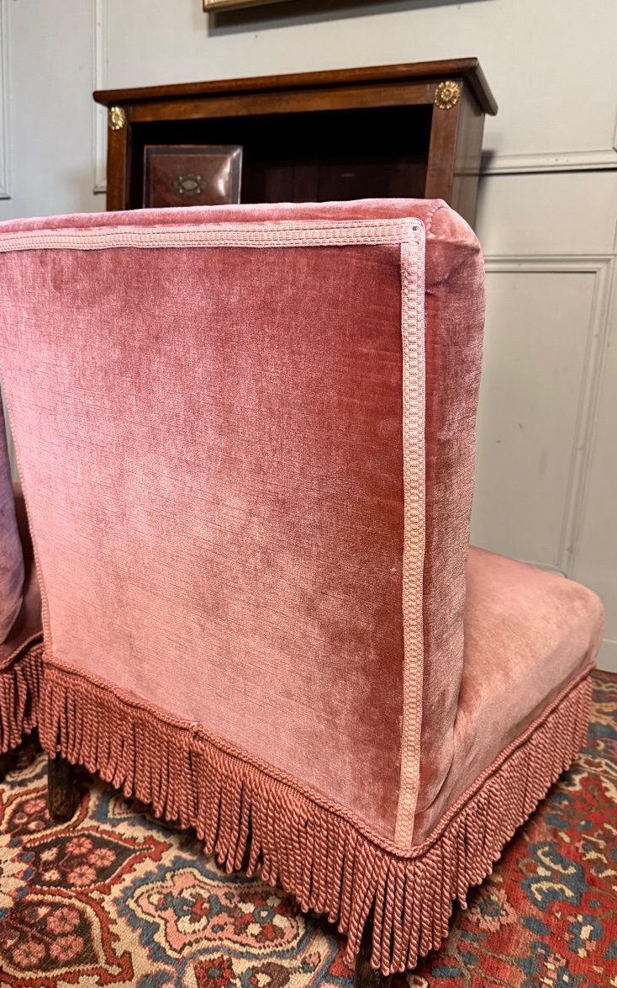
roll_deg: -2.9
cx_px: 278
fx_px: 699
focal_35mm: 26
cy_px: 485
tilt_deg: -10.4
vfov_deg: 70.4
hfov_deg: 47.5
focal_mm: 6.76
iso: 800
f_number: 1.78
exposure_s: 1/45
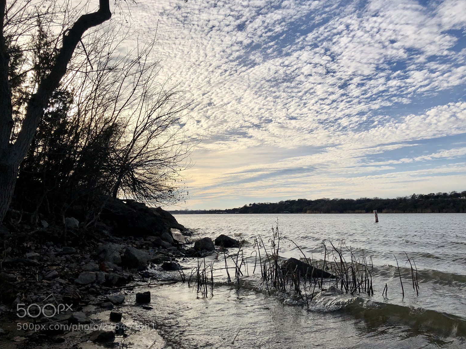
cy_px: 170
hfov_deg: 61.7
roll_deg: +1.4
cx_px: 239
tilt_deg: +6.0
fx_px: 390
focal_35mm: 29
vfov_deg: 48.2
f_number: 1.8
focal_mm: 4
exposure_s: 1/6024
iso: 25
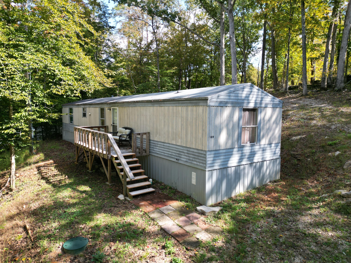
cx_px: 176
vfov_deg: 56.8
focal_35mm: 24
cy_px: 132
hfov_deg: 71.6
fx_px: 243
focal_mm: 6.72
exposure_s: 1/725
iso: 160
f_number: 1.7
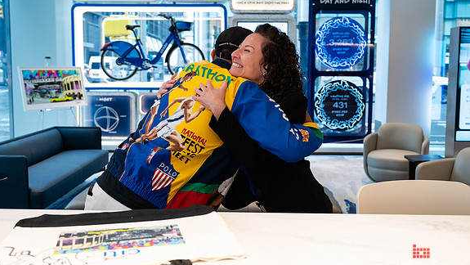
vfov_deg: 33.7
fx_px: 436
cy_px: 107
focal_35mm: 35
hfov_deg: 56.6
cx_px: 234
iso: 400
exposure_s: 1/160
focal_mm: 28.5
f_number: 4
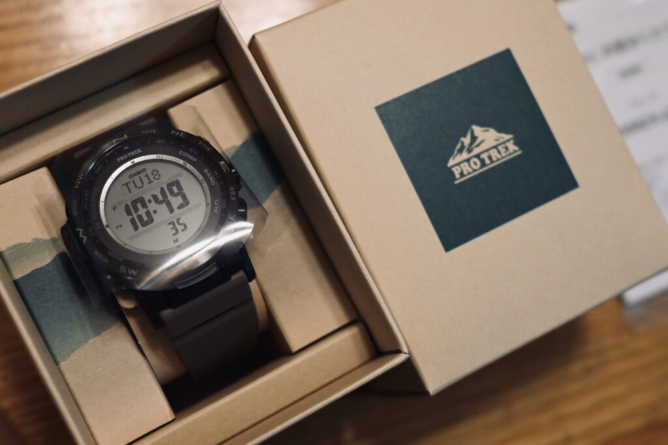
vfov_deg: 31.9
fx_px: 779
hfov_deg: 46.4
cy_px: 222
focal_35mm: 42
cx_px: 334
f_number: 2.8
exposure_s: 1/125
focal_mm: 28
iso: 1000
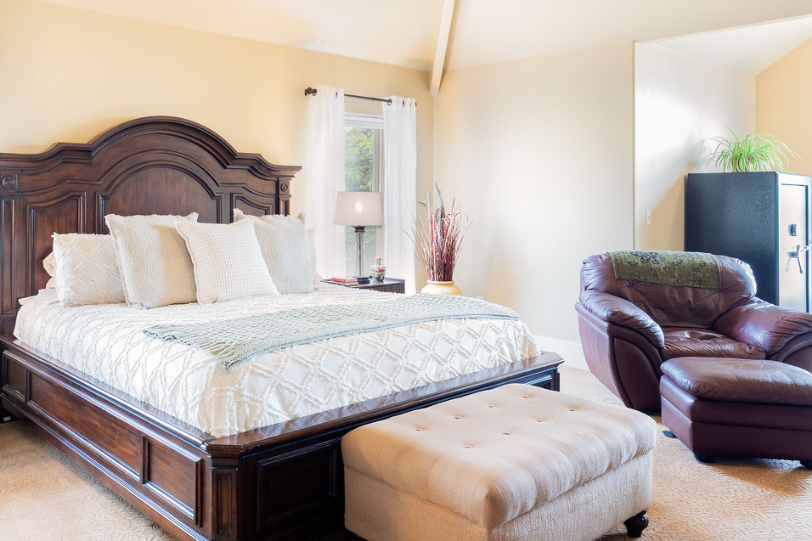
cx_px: 295
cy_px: 192
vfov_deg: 43.1
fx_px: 677
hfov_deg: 60.9
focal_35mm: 30
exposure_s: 1/200
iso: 320
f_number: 7.1
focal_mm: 14
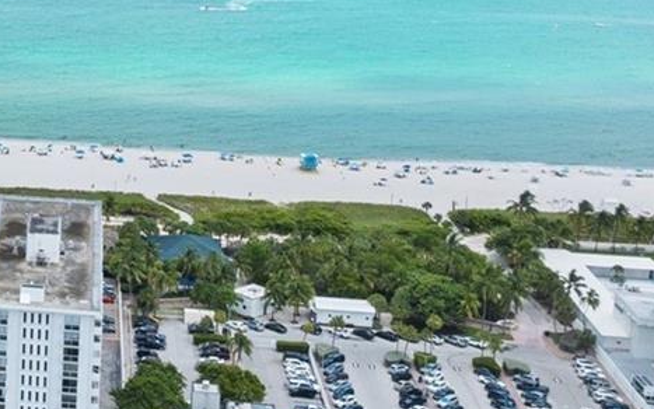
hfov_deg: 20.8
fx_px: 1551
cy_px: 32
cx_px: -283
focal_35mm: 87
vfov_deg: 14.8
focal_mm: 12.29
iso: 100
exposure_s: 1/1250
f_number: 2.8
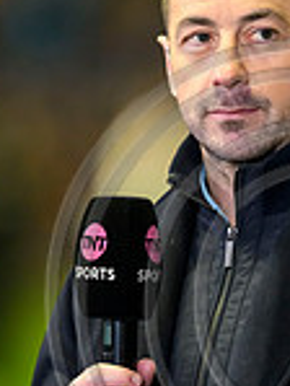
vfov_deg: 1.7
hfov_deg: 1.3
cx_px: 308
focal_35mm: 1162
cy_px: 298
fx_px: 12961
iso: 6400
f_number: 2.8
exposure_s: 1/1250
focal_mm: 400
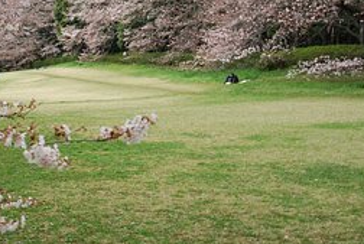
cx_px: 53
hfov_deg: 31.6
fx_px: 618
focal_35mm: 61
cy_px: 30
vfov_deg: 21.9
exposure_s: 1/320
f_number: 3.5
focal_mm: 20
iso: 100
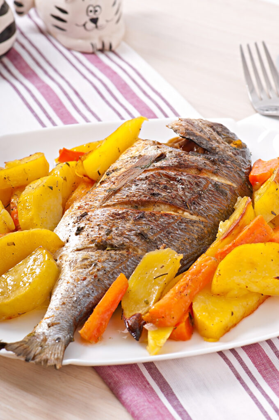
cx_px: 140
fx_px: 1836
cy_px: 210
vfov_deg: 13.1
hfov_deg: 8.7
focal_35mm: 158
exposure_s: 1/200
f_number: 10
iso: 100
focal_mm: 105
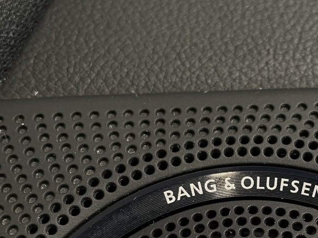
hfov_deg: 31.4
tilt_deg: -55.7
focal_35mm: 59
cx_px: 277
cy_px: 202
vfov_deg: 24.3
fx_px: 542
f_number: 1.6
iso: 250
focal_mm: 4.2
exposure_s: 1/50
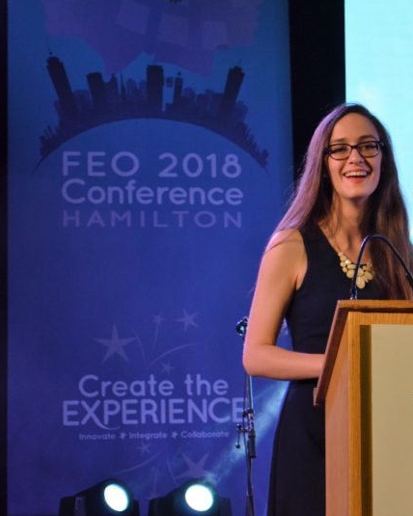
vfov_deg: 16.3
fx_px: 1799
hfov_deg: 13.0
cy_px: 258
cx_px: 365
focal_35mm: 118
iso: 1600
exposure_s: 1/160
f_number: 5.6
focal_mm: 55
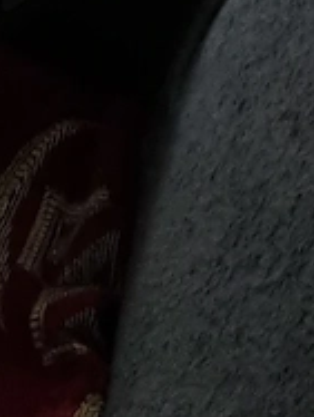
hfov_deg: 7.8
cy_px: -1024
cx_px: -281
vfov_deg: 8.2
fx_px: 2230
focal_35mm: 185
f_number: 1.8
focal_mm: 5.4
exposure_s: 1/100
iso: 320
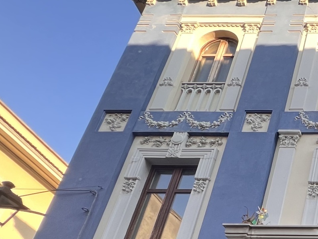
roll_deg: -0.7
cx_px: 453
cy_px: 301
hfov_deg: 30.3
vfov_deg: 28.8
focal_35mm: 42
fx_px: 386
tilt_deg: +23.3
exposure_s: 1/126
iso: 32
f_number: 1.8
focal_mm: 1.57
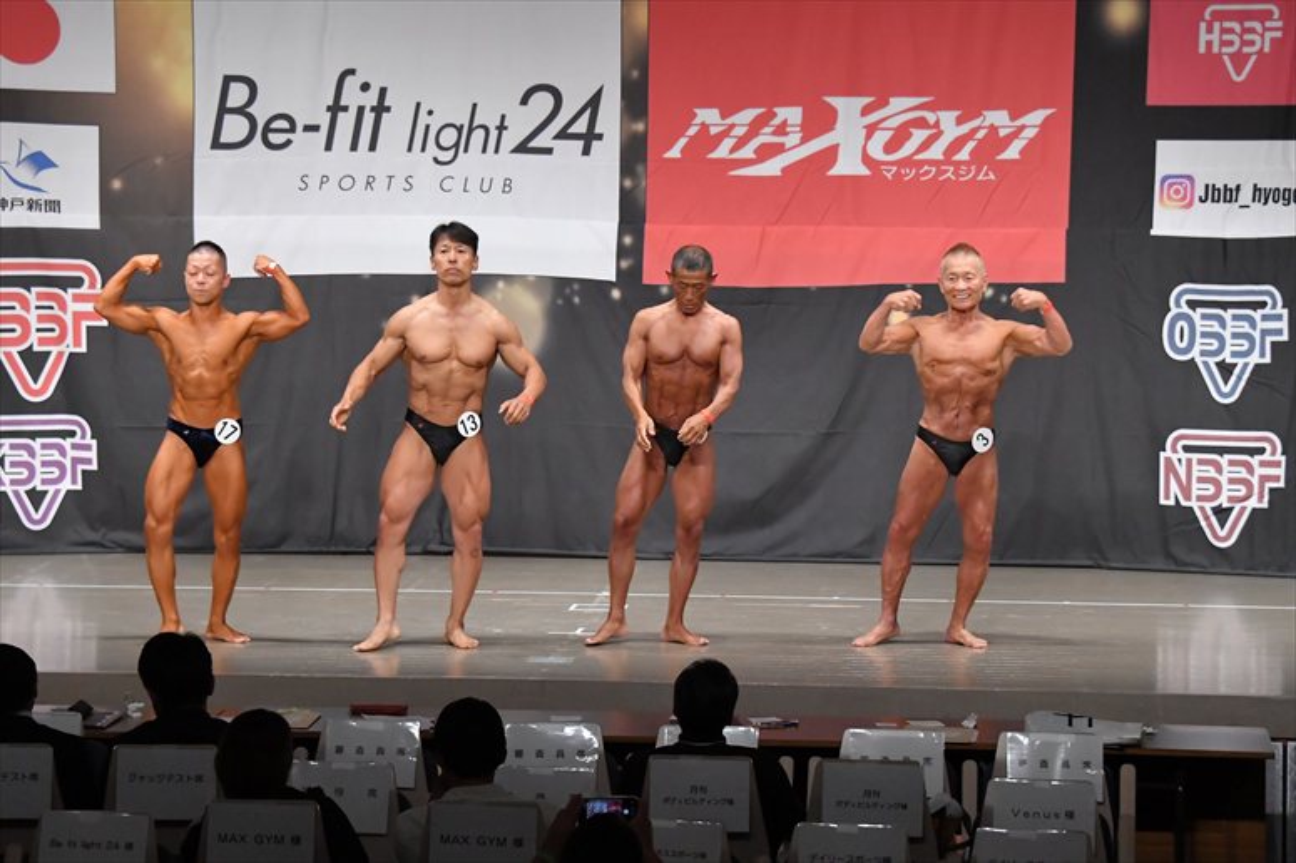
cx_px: 648
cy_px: 432
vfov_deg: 11.7
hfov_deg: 17.5
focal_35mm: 117
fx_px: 4210
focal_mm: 78
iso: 6400
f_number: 5.6
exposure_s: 1/400
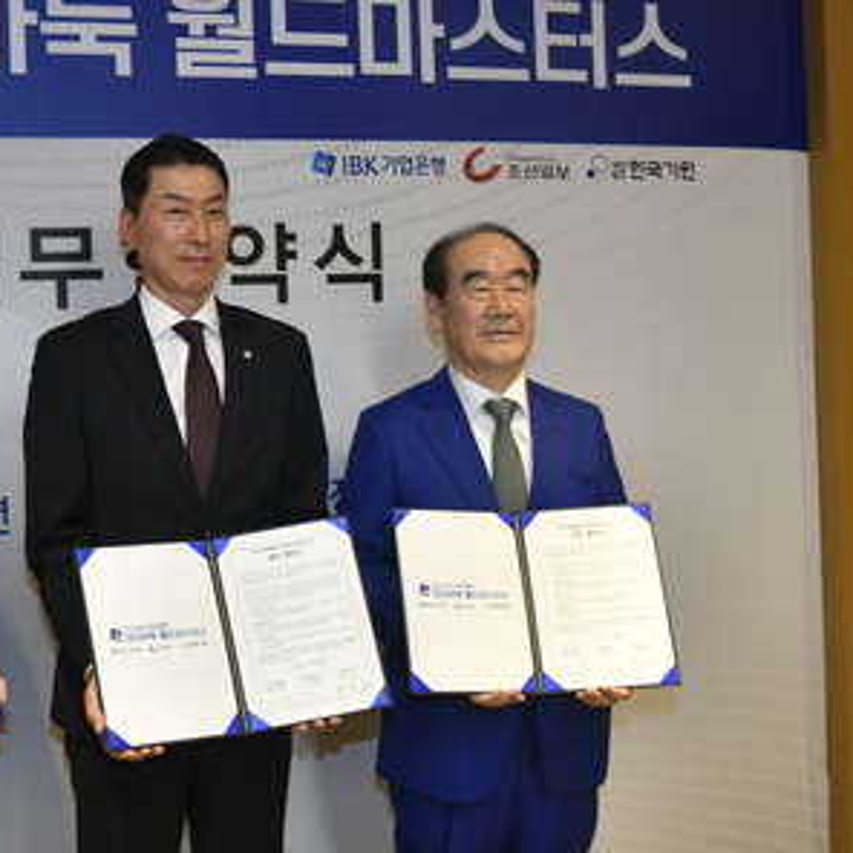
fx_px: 1561
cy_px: 350
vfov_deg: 30.5
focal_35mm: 56
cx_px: 182
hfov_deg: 29.9
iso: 1600
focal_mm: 31
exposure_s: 1/60
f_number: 3.5
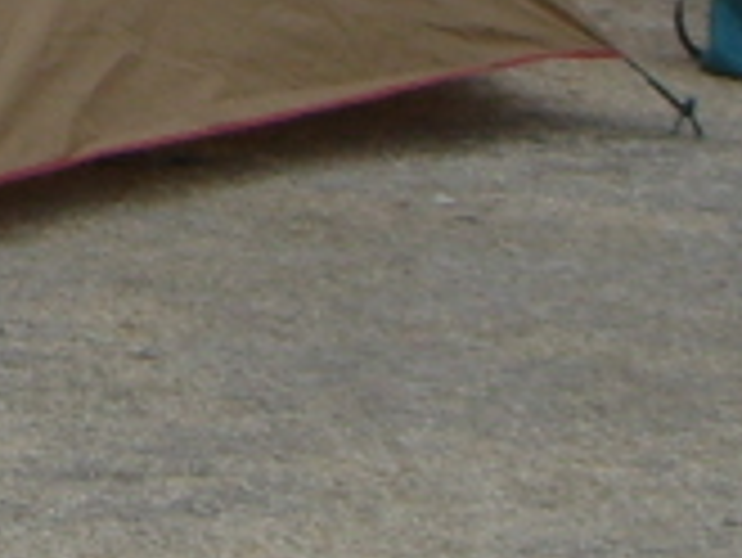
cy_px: -612
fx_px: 6135
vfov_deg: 5.1
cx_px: -987
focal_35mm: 286
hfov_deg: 6.6
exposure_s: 1/125
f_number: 6.7
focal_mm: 8.8
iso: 50
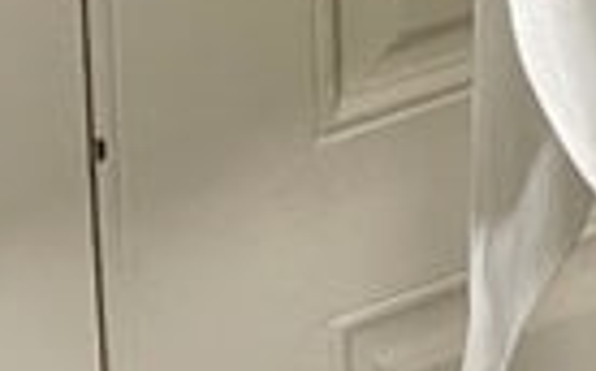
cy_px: -1462
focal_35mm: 184
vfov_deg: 5.5
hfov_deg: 10.7
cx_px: 1093
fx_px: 2986
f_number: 1.6
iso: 125
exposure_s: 1/71
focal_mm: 4.2
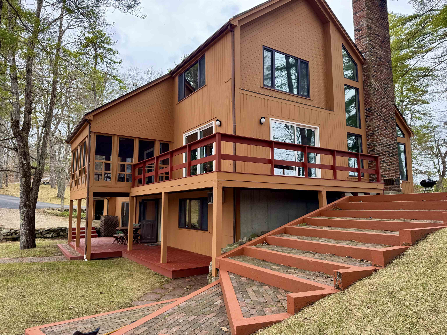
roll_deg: +0.1
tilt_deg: +5.8
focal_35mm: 24
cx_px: 224
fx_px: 310
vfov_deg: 56.8
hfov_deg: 71.6
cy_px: 168
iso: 80
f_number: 1.78
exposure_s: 1/448
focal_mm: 6.76
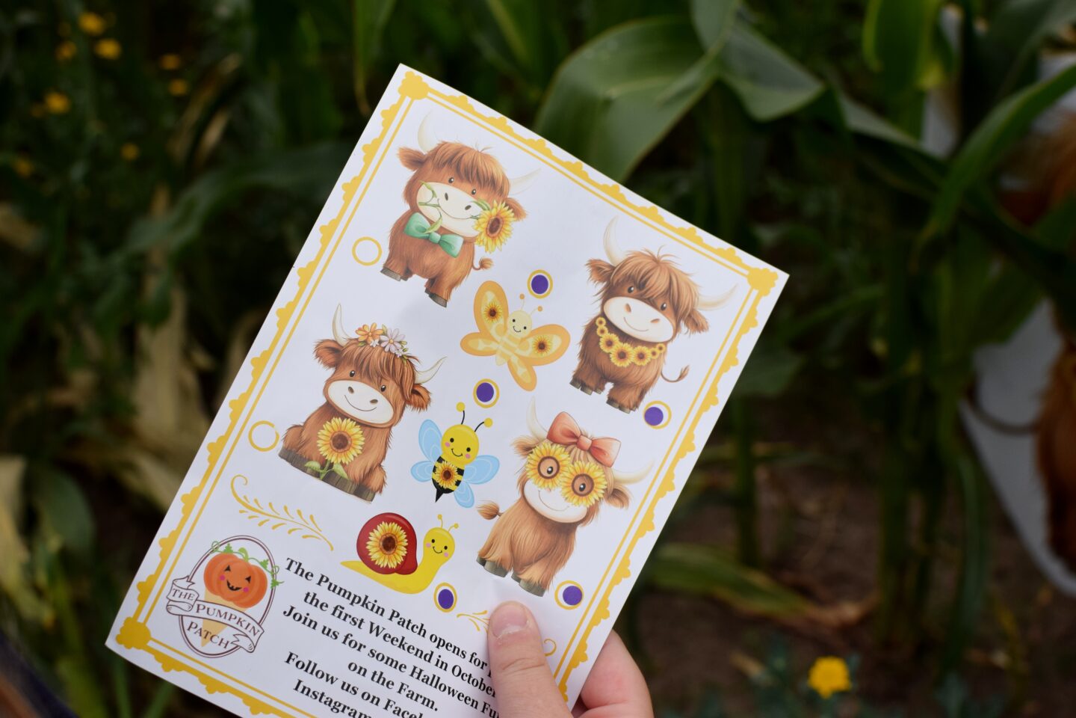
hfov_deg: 37.9
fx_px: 1569
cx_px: 538
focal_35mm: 52
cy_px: 359
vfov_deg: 25.8
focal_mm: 35
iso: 400
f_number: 5.6
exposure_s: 1/1600
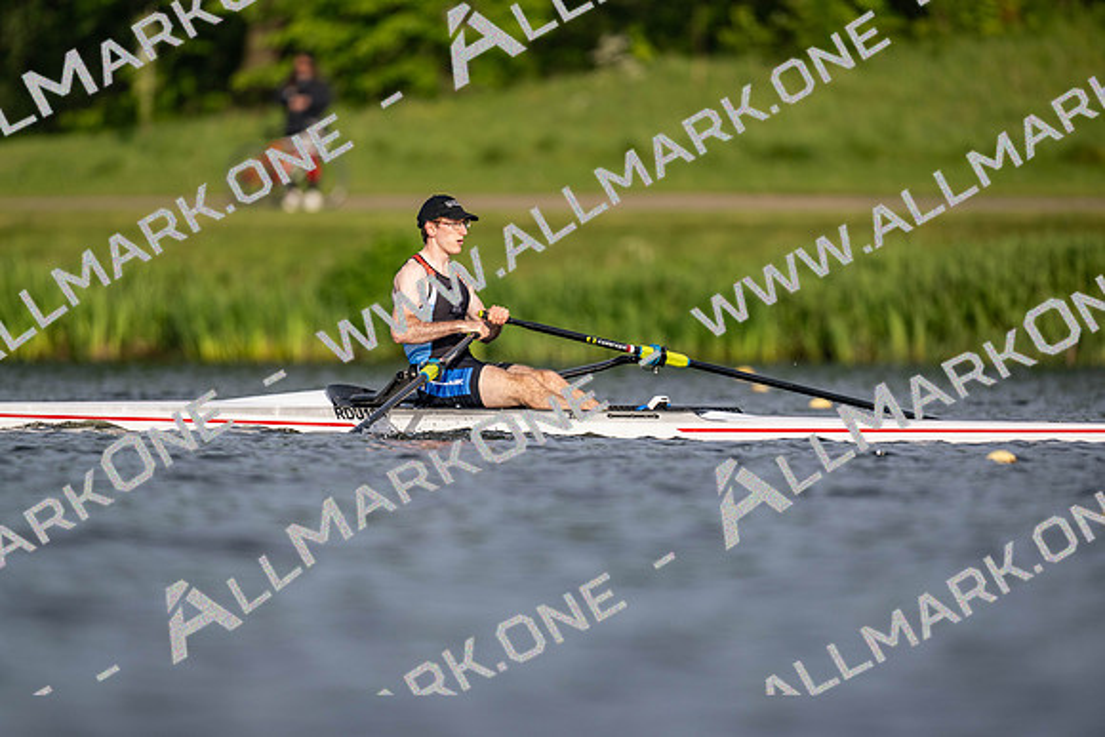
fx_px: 18420
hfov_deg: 3.4
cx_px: 552
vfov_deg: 2.3
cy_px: 368
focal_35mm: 600
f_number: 4
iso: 250
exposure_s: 1/2500
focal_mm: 600
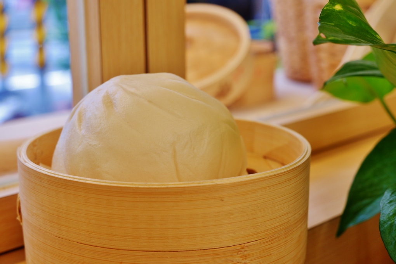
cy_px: 132
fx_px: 594
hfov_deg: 36.9
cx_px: 198
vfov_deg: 25.1
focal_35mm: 54
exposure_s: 1/75
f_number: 5.2
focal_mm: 36.3
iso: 320
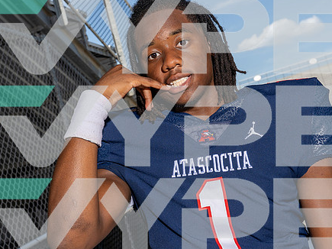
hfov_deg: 32.7
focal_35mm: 59
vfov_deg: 24.8
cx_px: 169
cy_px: 126
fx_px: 566
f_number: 10
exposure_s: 1/250
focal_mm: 46
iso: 160
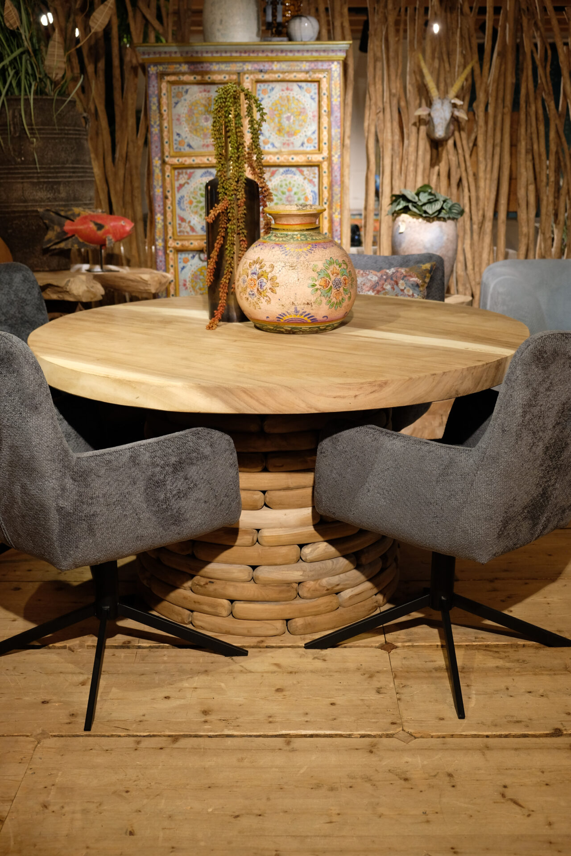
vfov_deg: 45.4
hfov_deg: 31.2
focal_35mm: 43
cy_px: 428
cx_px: 286
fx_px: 1023
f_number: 3.2
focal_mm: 28.9
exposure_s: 1/60
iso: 640
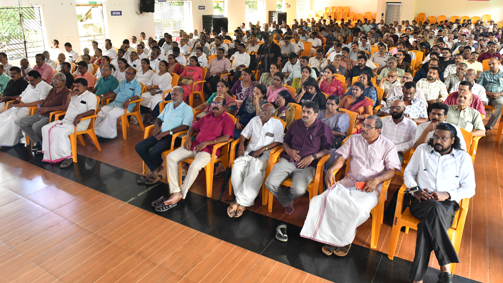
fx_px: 360
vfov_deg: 42.6
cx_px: 240
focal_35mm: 27
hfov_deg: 69.8
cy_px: 110
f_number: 6.3
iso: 2000
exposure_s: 1/60
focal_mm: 24
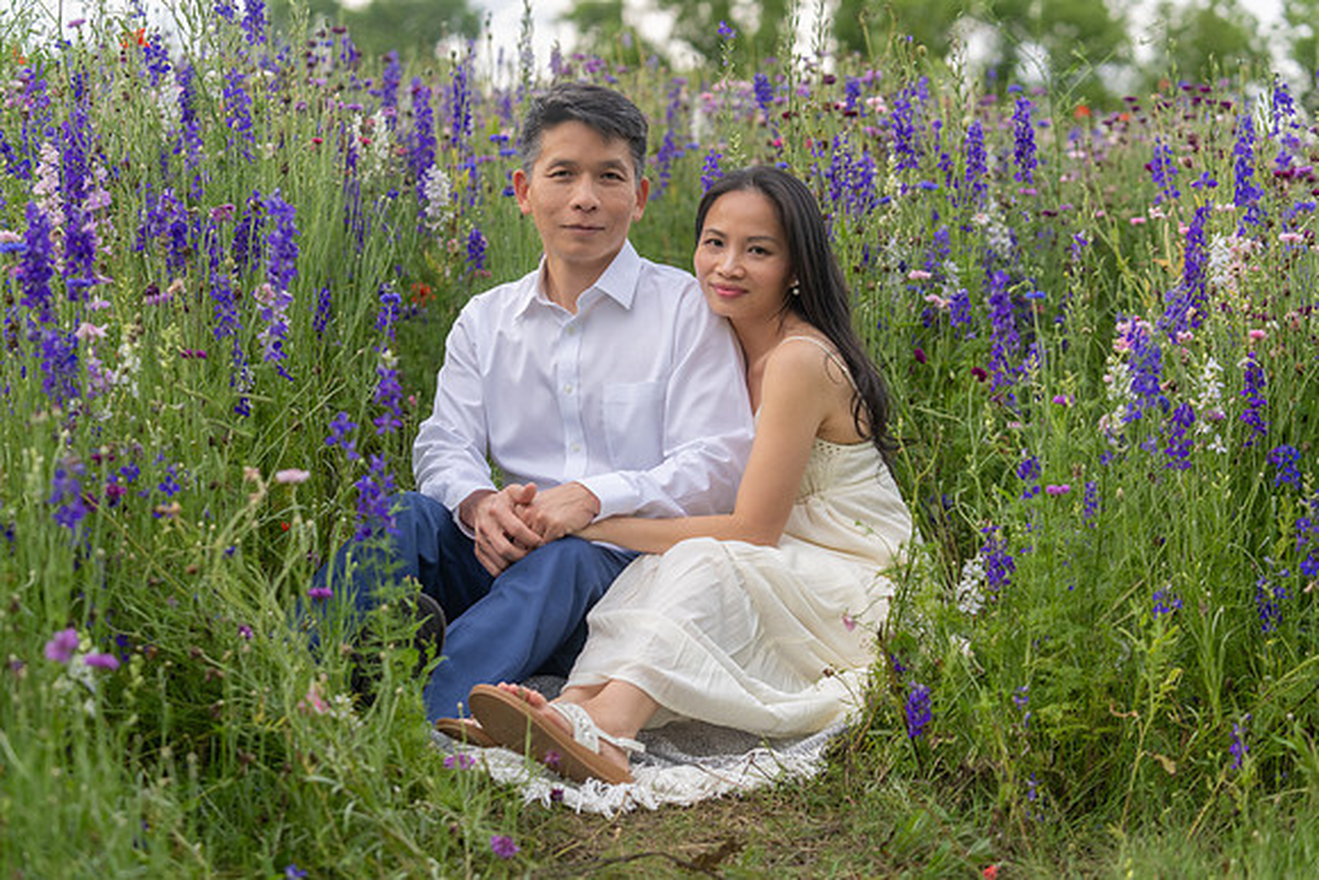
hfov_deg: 28.8
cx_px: 660
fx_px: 2565
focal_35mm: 70
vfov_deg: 19.5
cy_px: 440
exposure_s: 1/400
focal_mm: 70
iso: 160
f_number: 3.5
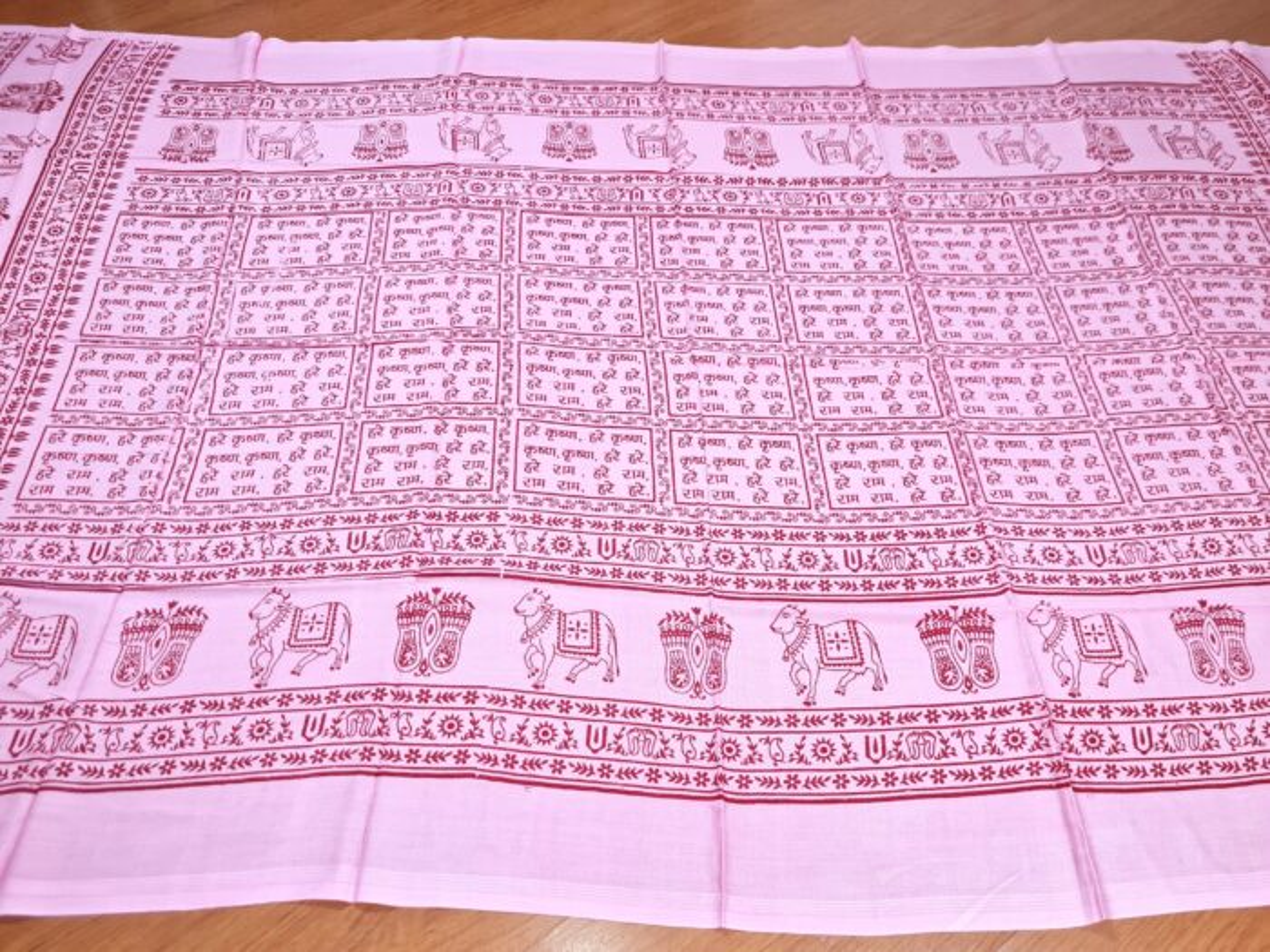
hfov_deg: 67.3
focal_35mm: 26
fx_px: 954
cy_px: 476
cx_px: 635
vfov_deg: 53.1
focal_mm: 5.4
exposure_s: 1/120
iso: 160
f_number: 1.8
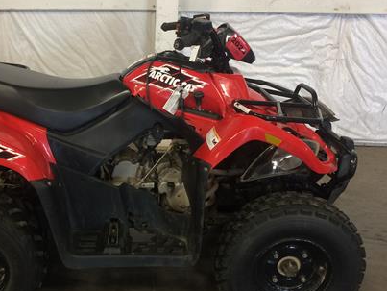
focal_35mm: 46
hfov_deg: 40.7
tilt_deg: -21.6
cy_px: 174
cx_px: 127
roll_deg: -1.2
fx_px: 515
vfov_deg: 31.5
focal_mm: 4.15
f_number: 2.2
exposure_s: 1/30
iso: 64
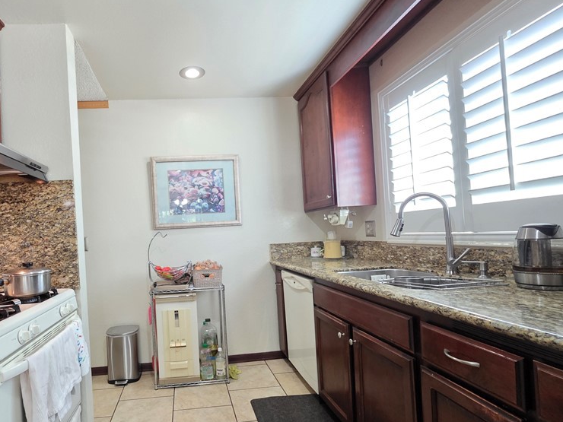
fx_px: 293
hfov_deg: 85.8
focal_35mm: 18
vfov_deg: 71.4
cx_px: 206
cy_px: 235
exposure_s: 1/60
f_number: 1.9
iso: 800
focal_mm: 2.2
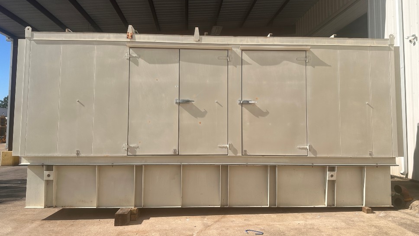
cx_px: 210
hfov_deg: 69.8
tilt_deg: +3.9
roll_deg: -0.6
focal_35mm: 27
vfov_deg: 42.8
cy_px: 104
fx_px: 300
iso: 80
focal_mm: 6.86
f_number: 1.78
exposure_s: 1/5525
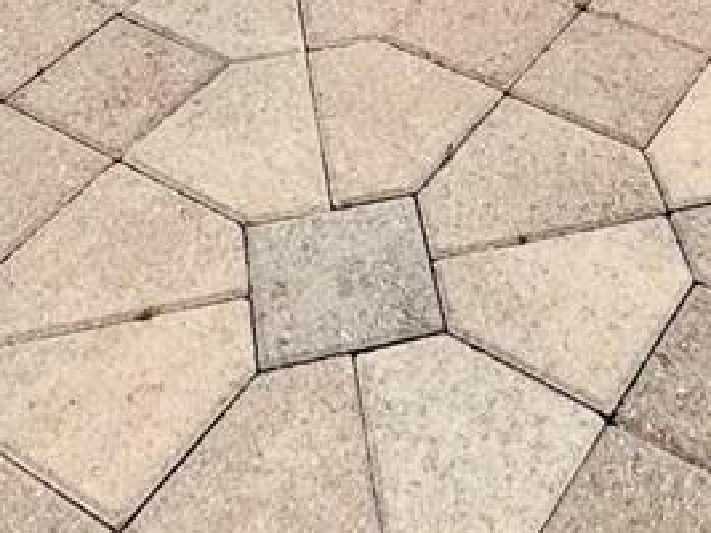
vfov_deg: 11.4
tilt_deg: -1.6
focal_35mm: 84
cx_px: 591
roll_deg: -0.9
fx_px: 1725
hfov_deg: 22.9
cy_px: -1015
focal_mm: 2.22
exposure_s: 1/3390
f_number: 2.2
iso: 50
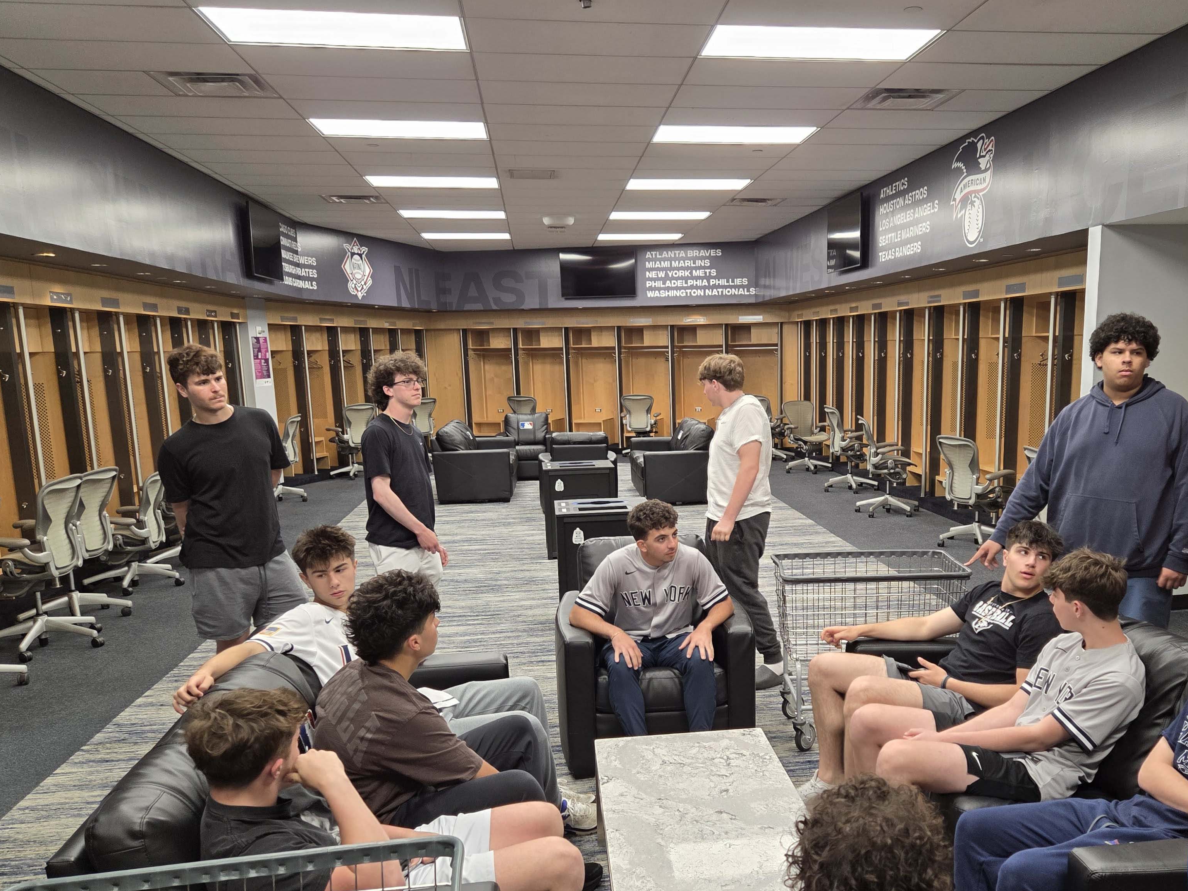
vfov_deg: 46.6
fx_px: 1030
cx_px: 712
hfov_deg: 59.5
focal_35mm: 30
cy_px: 519
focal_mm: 5.4
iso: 200
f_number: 1.8
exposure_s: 1/120
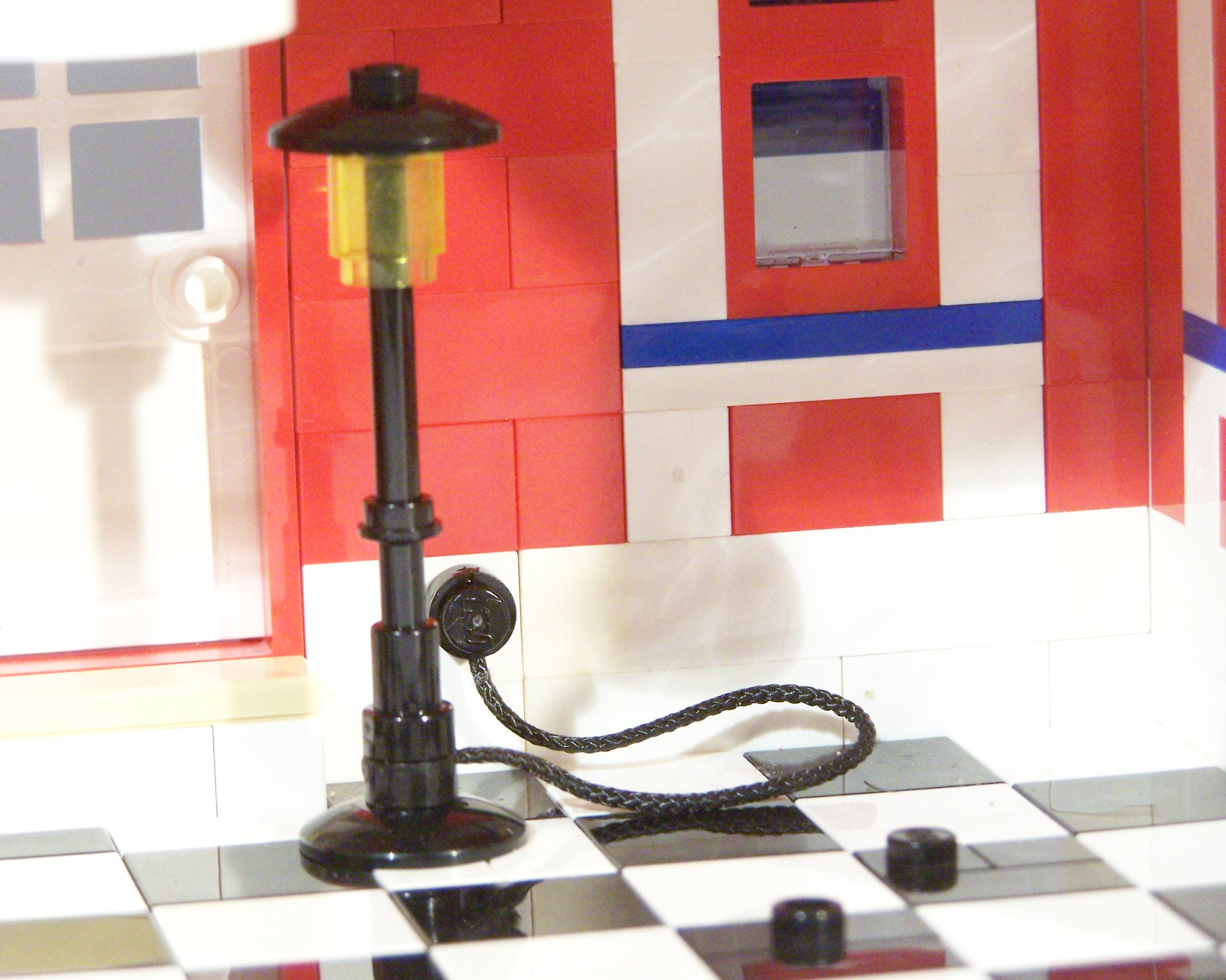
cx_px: 656
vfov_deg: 11.5
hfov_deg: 14.4
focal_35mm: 134
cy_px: 492
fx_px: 4862
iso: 400
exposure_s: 1/8
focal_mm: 21.2
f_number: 3.6
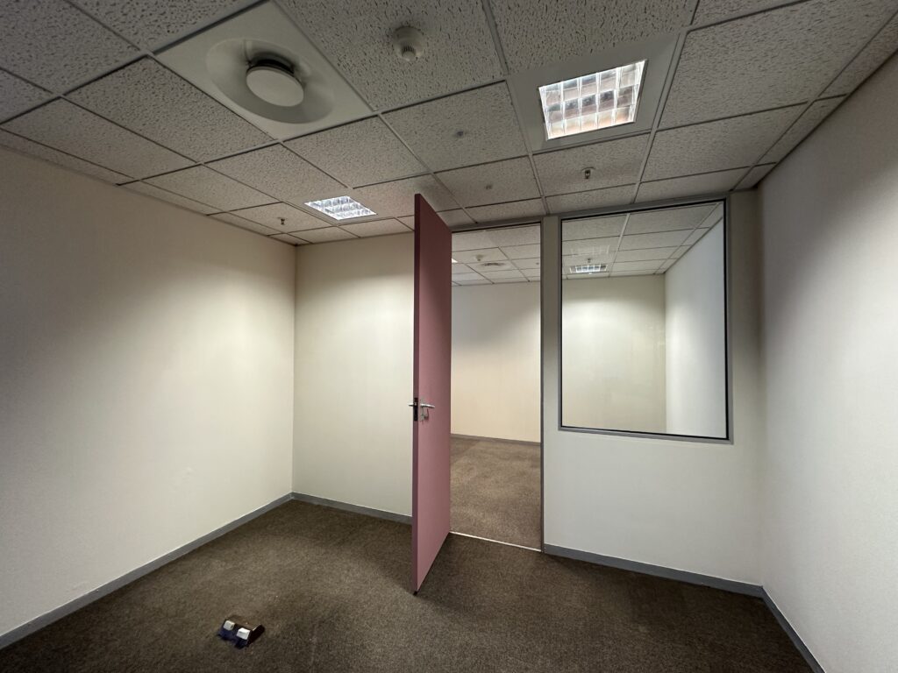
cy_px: 336
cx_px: 449
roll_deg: -1.2
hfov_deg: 102.1
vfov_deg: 85.7
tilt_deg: +3.7
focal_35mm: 14
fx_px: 363
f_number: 2.2
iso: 200
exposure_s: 1/100
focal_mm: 2.22
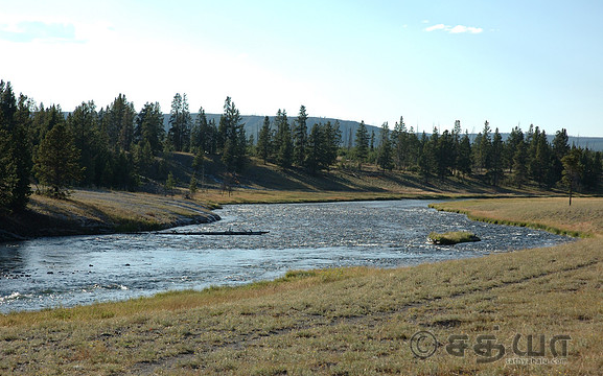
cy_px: 201
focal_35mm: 85
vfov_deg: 15.4
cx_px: 301
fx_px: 1388
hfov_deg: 24.5
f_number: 9
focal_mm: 55
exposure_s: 1/320
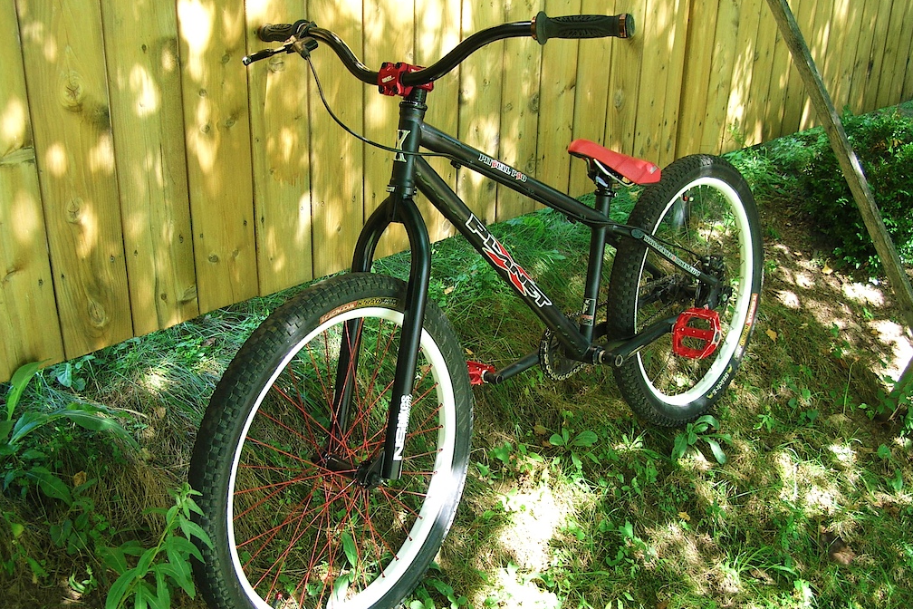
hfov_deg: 50.7
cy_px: 334
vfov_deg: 35.0
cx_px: 455
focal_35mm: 38
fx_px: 964
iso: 50
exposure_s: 1/33.4
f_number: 2.7
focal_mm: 6
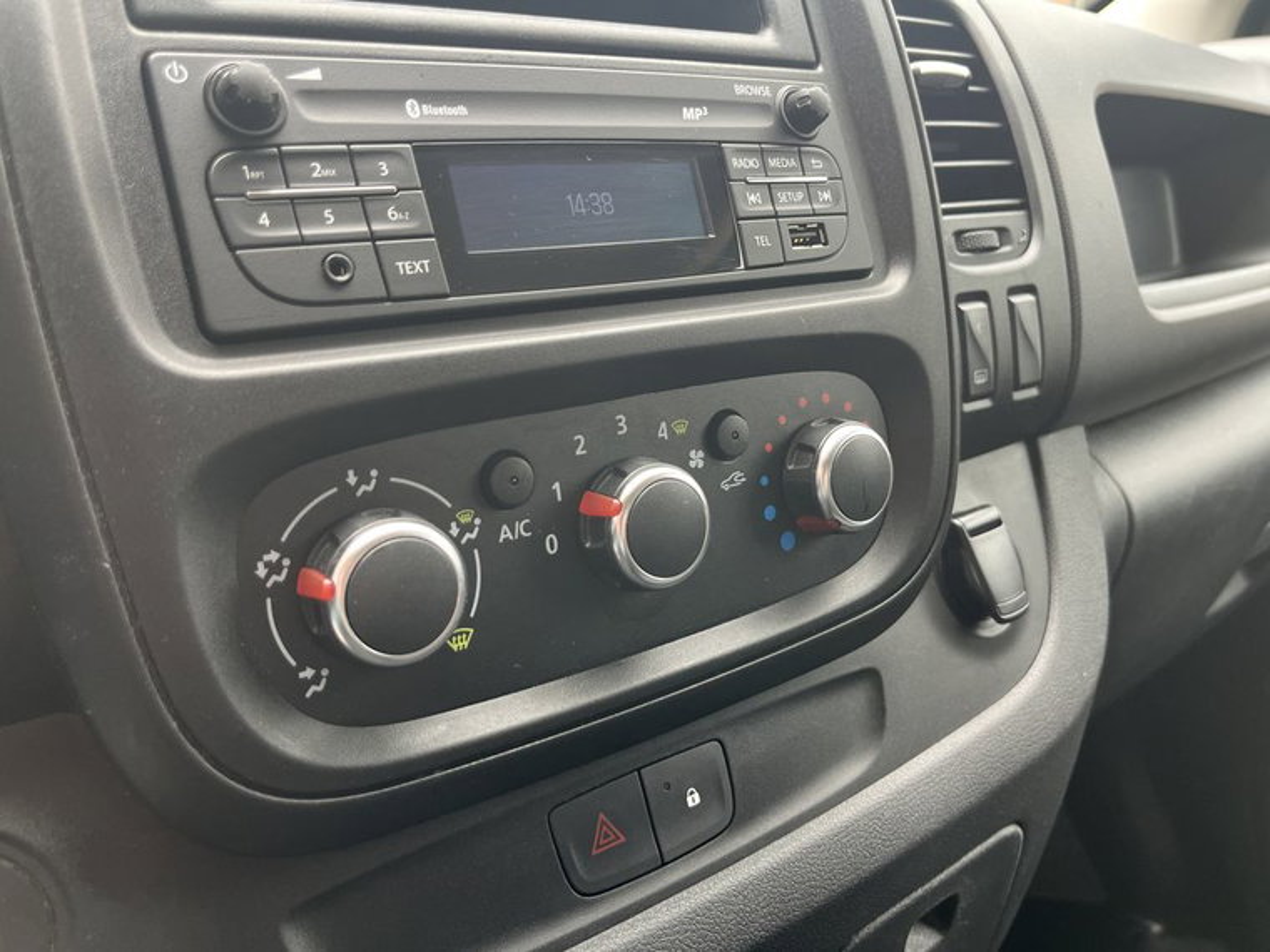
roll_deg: -0.3
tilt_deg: -19.6
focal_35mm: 26
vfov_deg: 53.1
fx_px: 954
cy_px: 476
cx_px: 635
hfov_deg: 67.3
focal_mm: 5.1
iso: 80
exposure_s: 1/122
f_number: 1.6
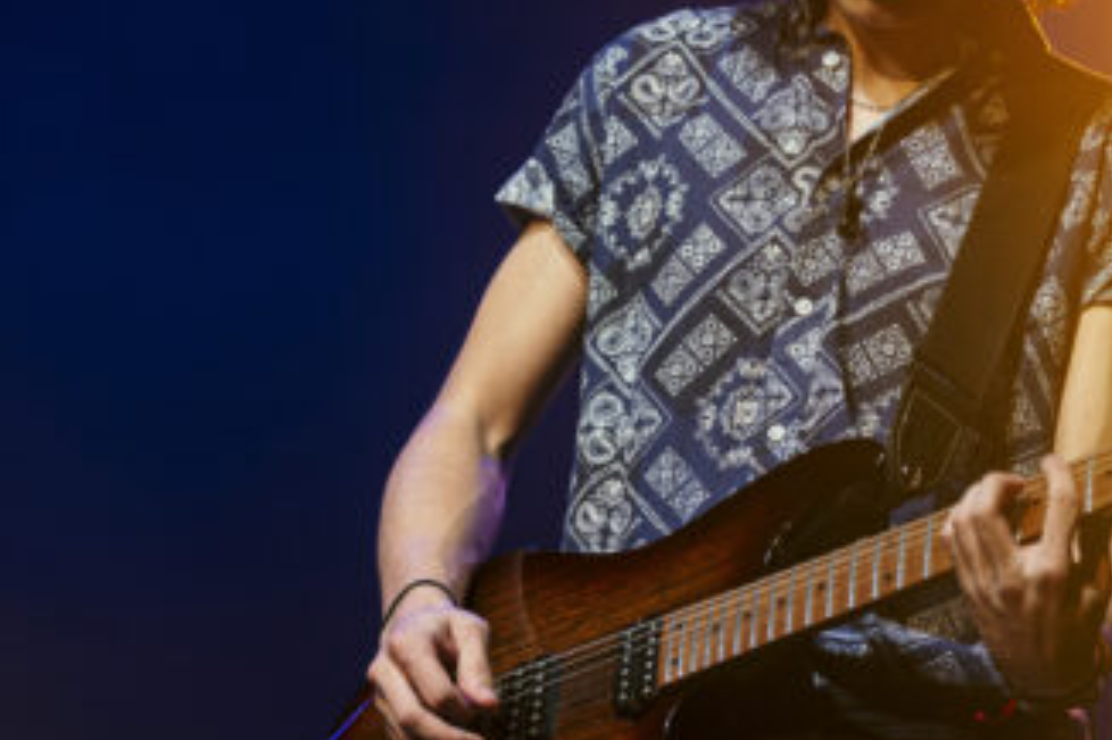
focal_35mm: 219
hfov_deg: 9.4
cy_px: 298
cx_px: 817
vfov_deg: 6.3
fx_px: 6757
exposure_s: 1/400
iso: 500
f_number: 1.8
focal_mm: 85
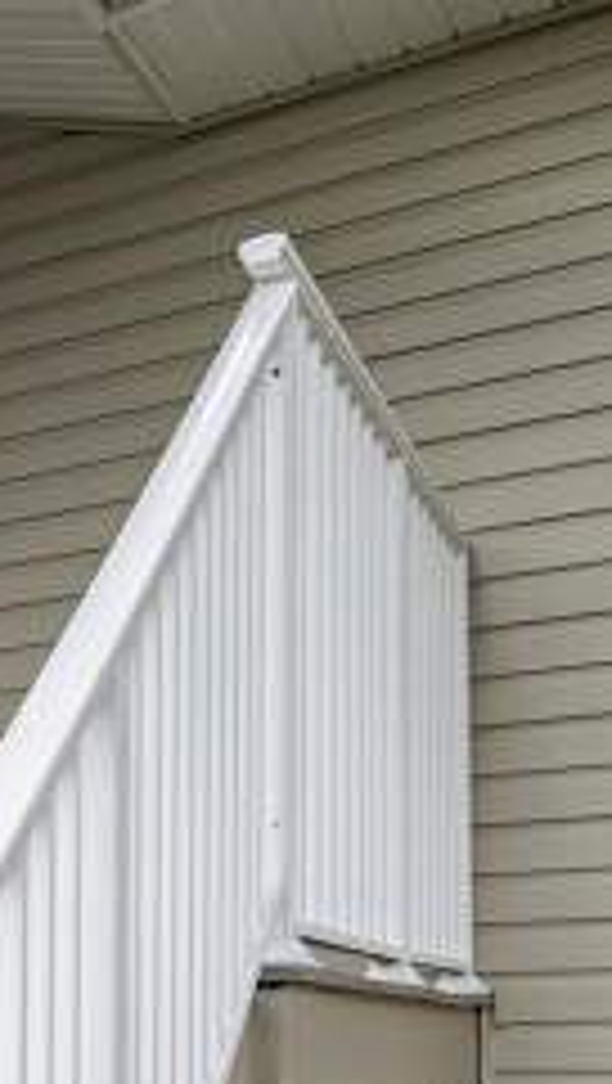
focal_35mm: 59
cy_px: 1163
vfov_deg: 31.8
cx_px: -477
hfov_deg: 17.0
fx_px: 1698
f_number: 9
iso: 320
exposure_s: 1/100
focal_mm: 17
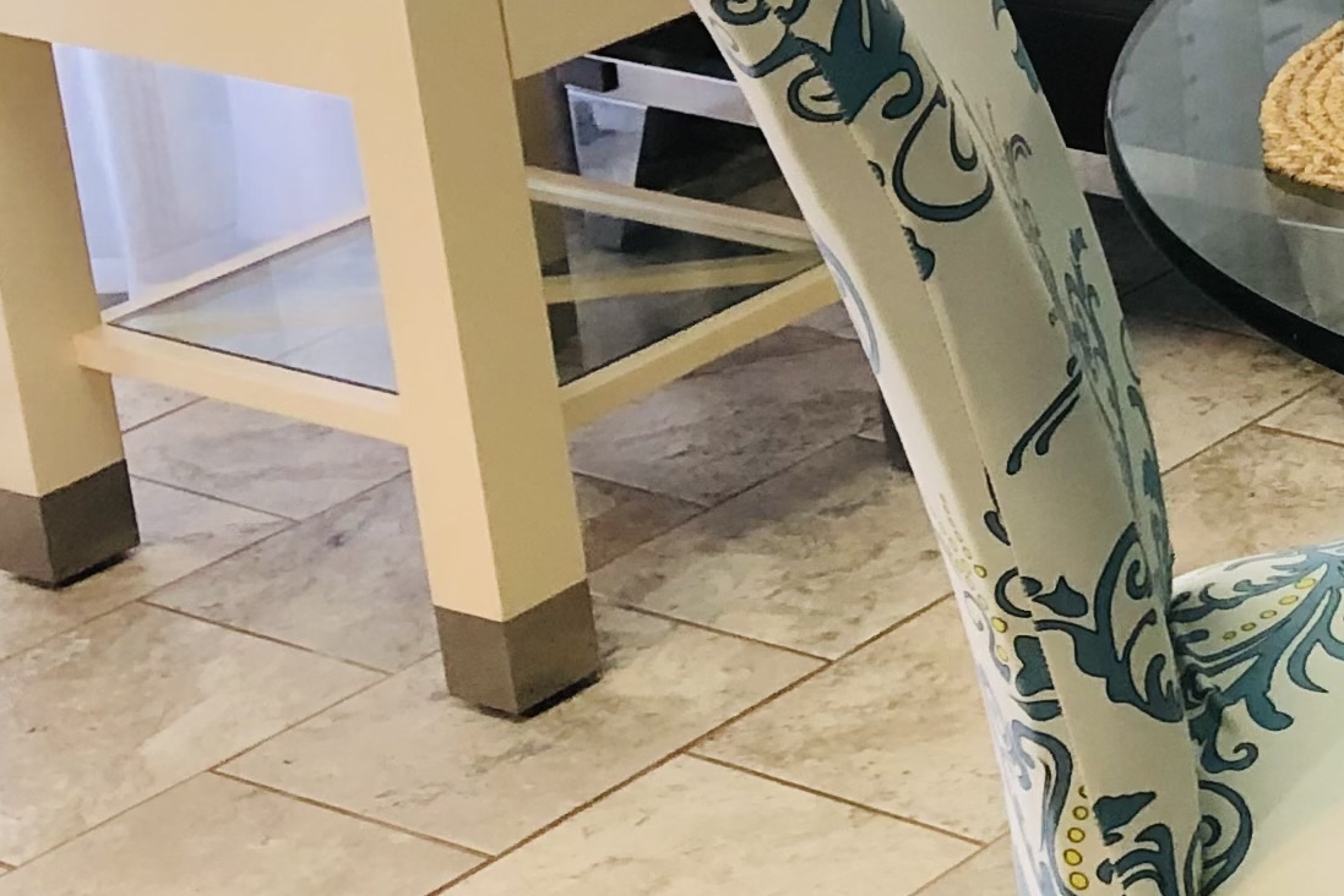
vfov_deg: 12.3
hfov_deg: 16.4
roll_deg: +1.1
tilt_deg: -14.4
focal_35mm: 107
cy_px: -332
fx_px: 3995
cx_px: 2340
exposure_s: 1/15
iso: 40
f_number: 1.8
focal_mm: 3.99
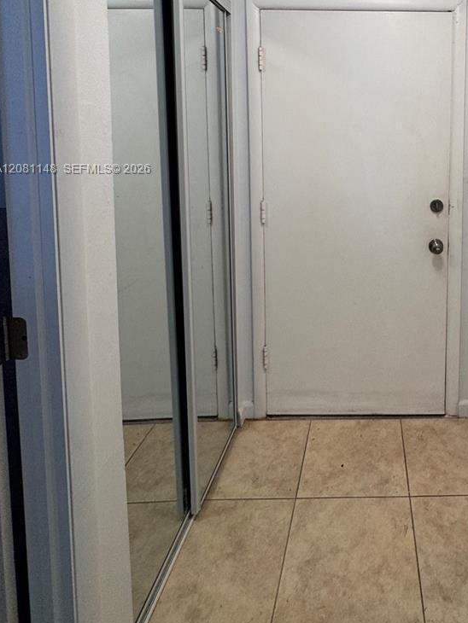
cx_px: 377
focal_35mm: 23
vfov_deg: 69.9
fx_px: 414
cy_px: 170
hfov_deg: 54.7
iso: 125
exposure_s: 1/120
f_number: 2.2
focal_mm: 2.22
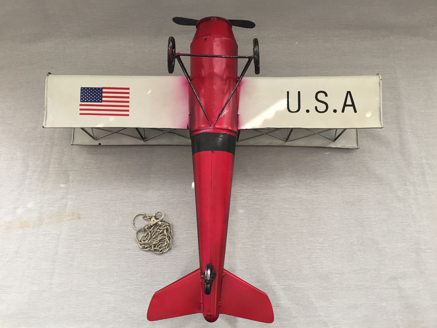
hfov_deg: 61.7
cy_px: 164
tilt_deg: -74.3
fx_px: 366
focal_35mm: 29
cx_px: 218
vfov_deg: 48.2
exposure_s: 1/33
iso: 64
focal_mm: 4.15
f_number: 2.2
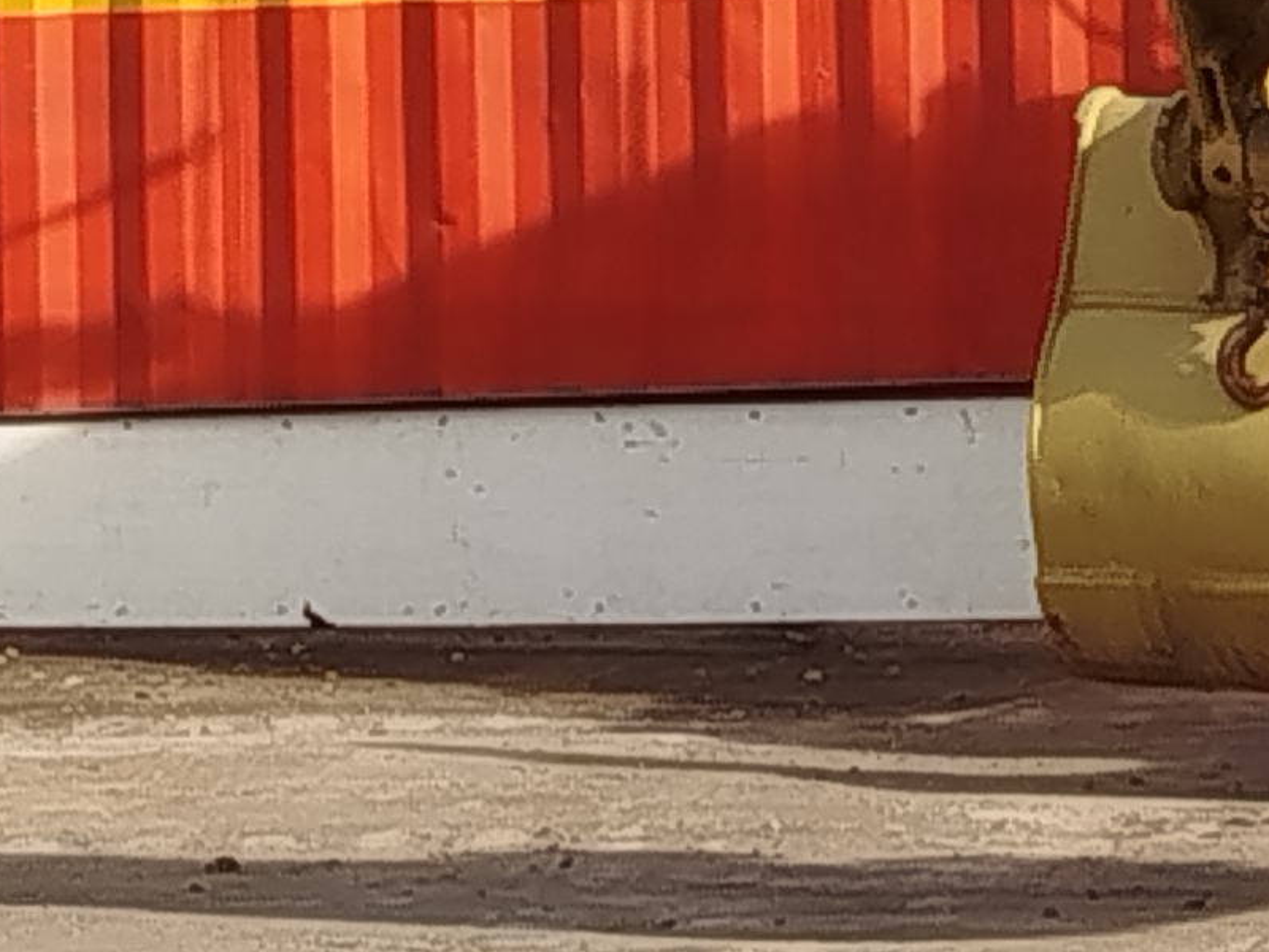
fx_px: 10081
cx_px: 1410
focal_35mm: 275
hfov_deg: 7.2
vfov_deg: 5.3
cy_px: -600
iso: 50
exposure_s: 1/580
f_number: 1.7
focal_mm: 5.31
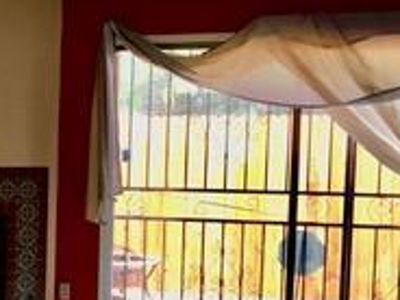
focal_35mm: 101
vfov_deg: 14.6
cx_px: -96
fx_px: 1167
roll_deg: -0.8
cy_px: 237
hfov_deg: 18.3
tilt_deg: -5.0
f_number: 2.2
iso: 25
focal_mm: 4.15
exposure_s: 1/30
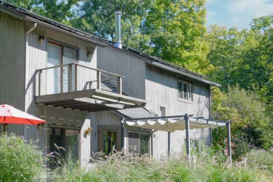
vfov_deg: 22.9
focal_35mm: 59
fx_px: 447
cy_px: 118
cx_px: 70
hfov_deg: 33.3
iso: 250
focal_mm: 24
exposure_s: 1/125
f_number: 8
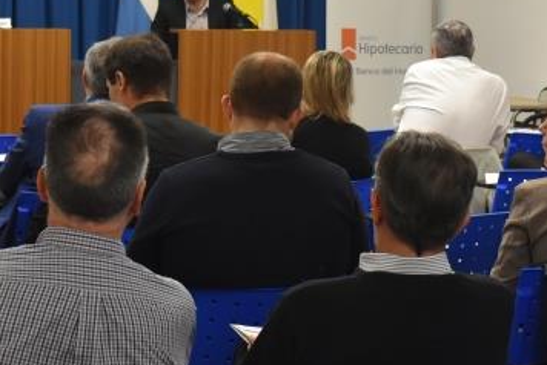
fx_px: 1771
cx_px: 307
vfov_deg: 11.7
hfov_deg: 17.6
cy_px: 62
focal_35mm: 116
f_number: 5.6
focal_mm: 27
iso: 1600
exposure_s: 1/125
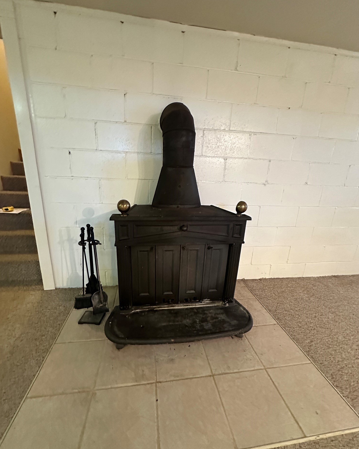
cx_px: 175
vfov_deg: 96.8
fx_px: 199
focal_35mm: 15
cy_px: 228
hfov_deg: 84.0
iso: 1000
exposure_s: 1/60
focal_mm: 2.22
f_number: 2.2
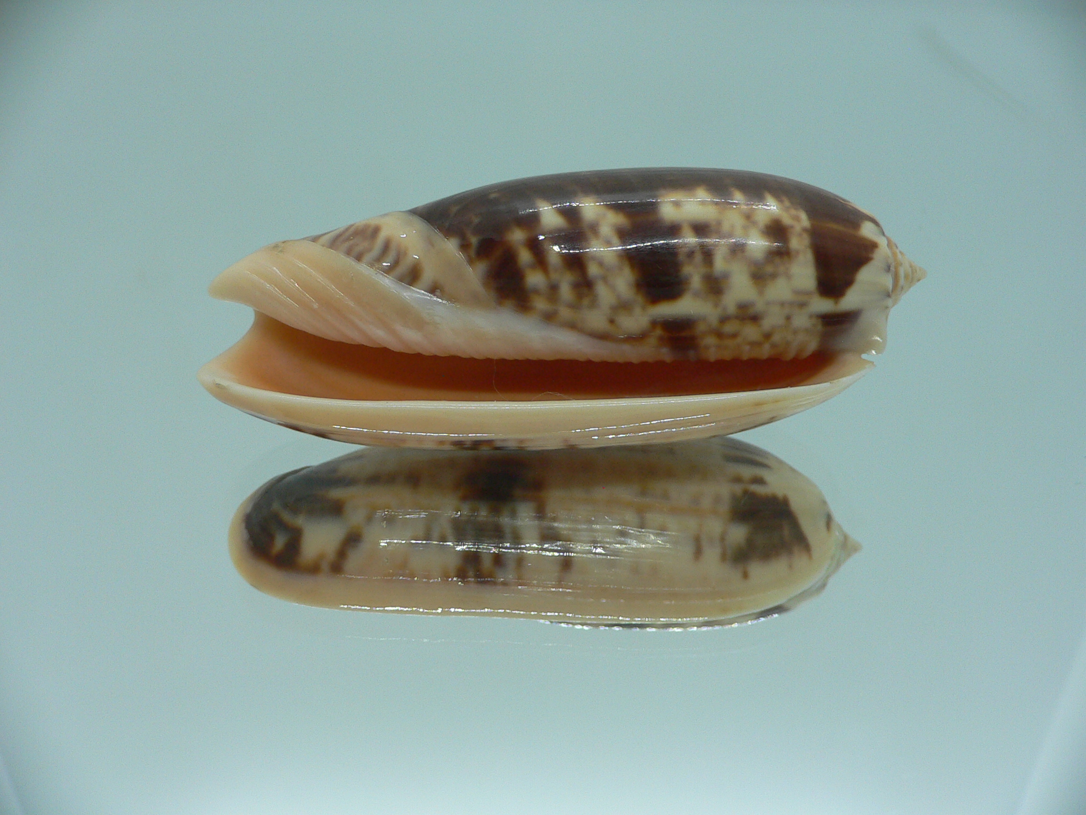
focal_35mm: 35
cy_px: 408
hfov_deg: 52.6
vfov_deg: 40.7
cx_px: 543
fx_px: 1098
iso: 100
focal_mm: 4.6
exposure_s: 1/60
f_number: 2.8
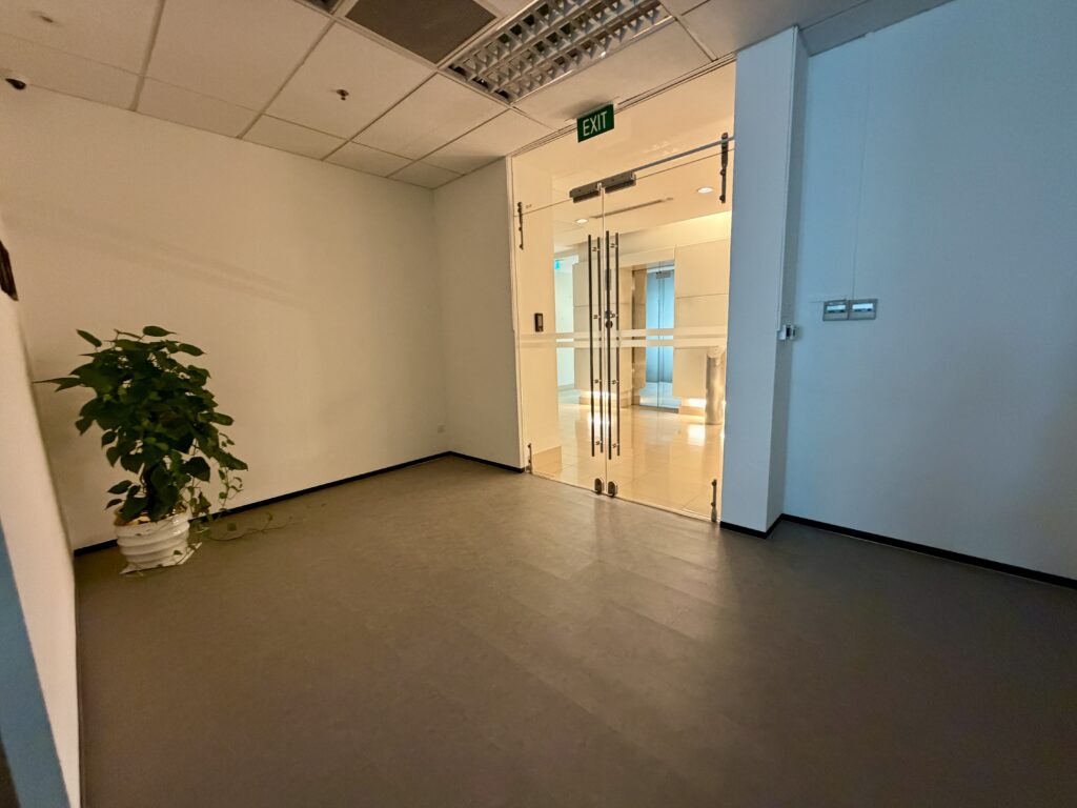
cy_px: 404
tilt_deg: -11.5
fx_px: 436
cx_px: 538
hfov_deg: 102.1
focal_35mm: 14
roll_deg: +4.3
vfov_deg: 85.7
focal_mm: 2.22
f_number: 2.2
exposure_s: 1/50
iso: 640
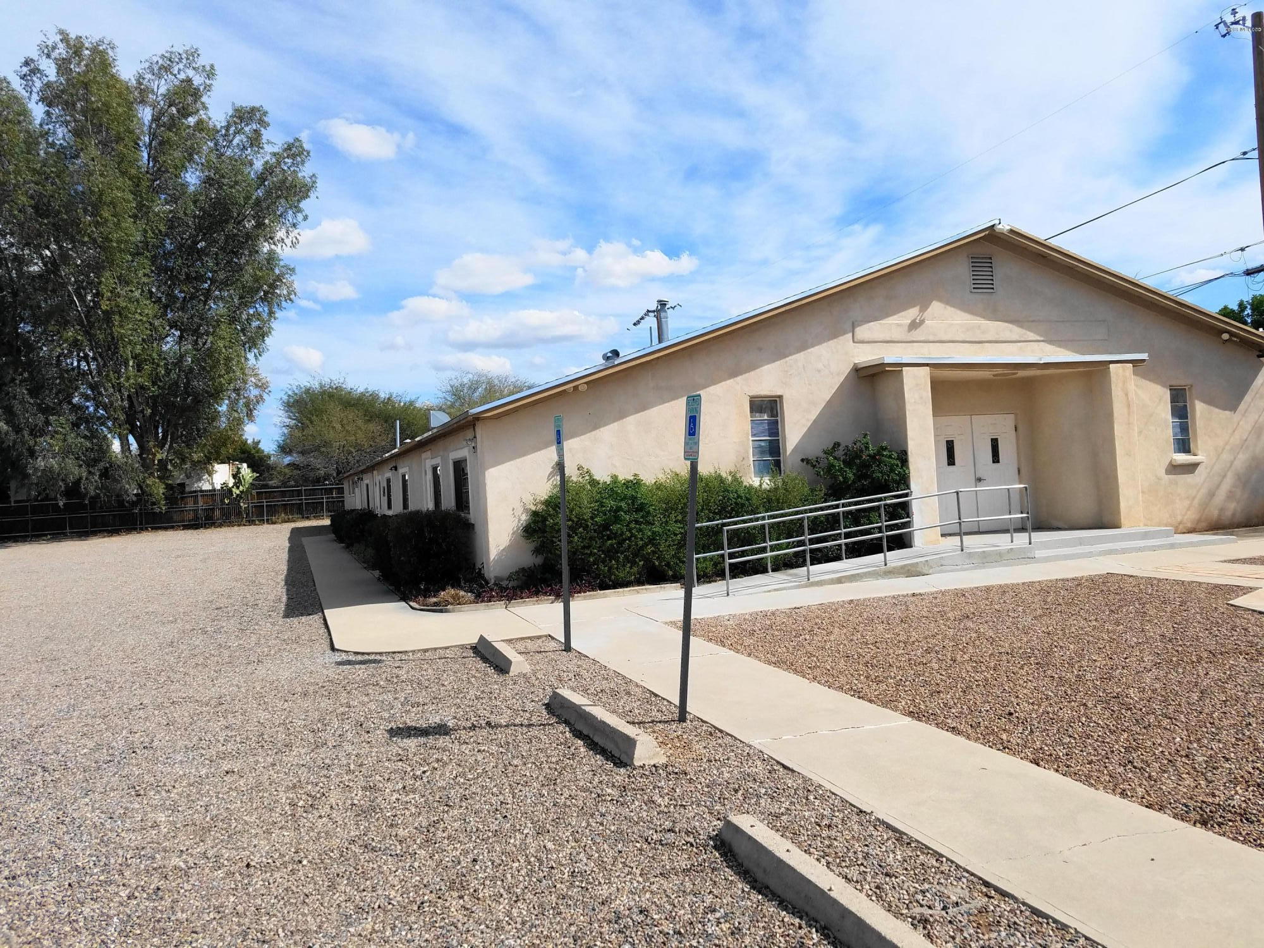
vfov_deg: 53.1
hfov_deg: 67.3
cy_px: 474
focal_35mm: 26
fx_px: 949
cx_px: 632
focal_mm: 4.2
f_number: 1.7
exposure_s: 1/4208
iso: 50
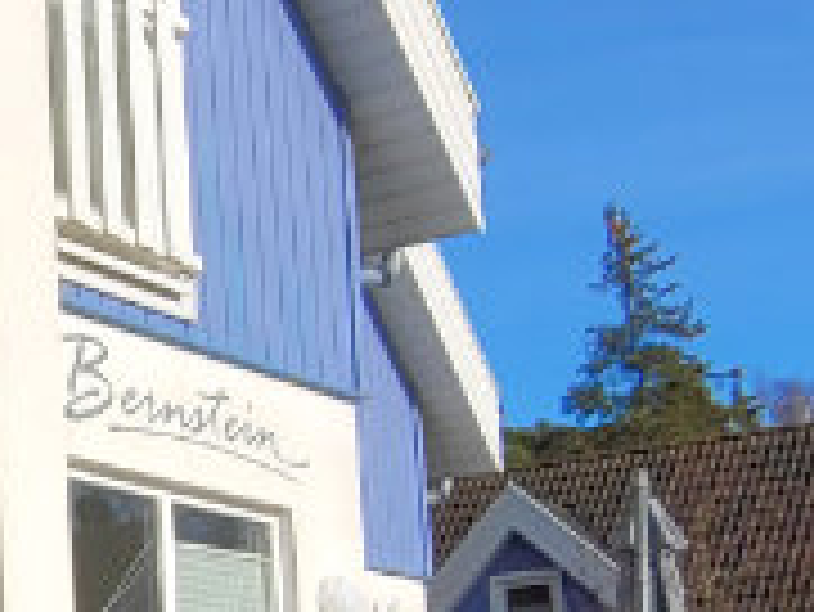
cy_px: 513
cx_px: -333
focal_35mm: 86
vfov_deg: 17.0
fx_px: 2024
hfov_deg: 20.2
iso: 40
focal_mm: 1.7
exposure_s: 1/1597
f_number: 2.2
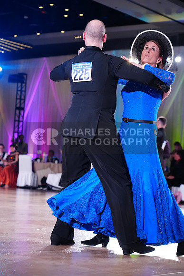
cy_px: 138
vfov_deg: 24.5
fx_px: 636
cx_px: 92
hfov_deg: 16.5
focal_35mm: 83
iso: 4000
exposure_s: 1/400
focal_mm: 83
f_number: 4
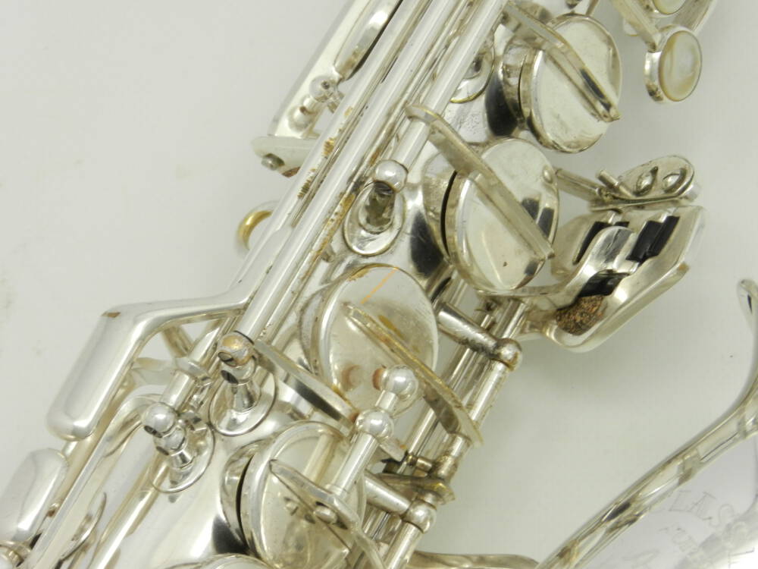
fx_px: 6766
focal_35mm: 309
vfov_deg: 4.8
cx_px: 379
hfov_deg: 6.4
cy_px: 284
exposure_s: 1/30
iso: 400
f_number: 5.4
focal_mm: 55
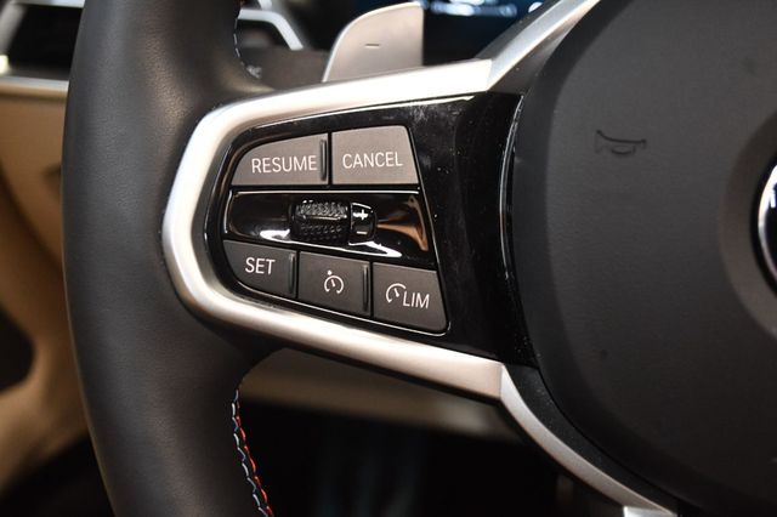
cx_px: 388
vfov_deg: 26.5
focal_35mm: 51
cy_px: 258
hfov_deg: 38.9
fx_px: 1100
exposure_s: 1/60
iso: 3600
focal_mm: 34
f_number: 5
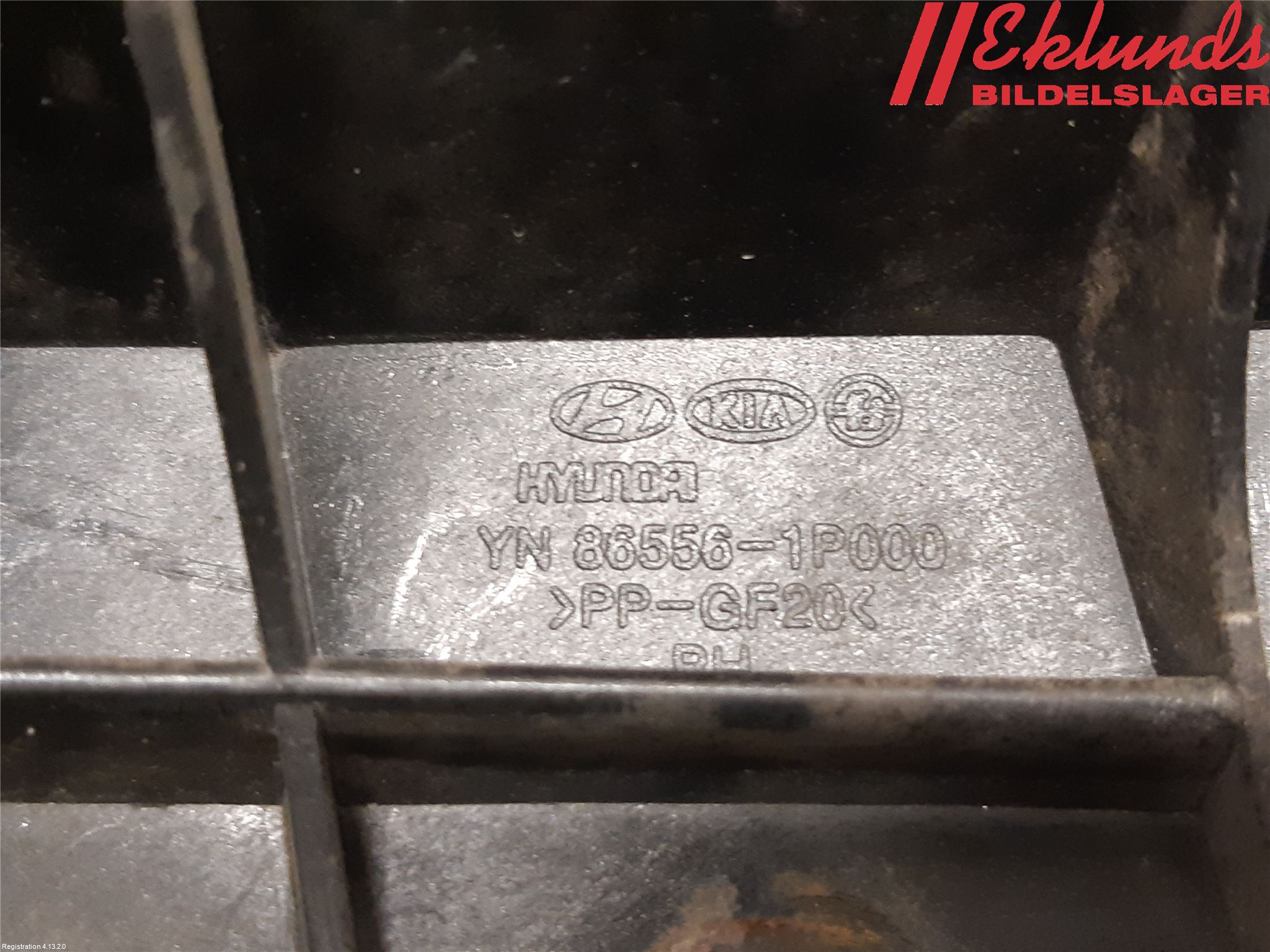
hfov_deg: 67.3
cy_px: 476
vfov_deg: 53.1
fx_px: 954
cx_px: 635
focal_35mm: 26
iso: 250
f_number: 1.7
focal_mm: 3.93
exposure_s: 1/25
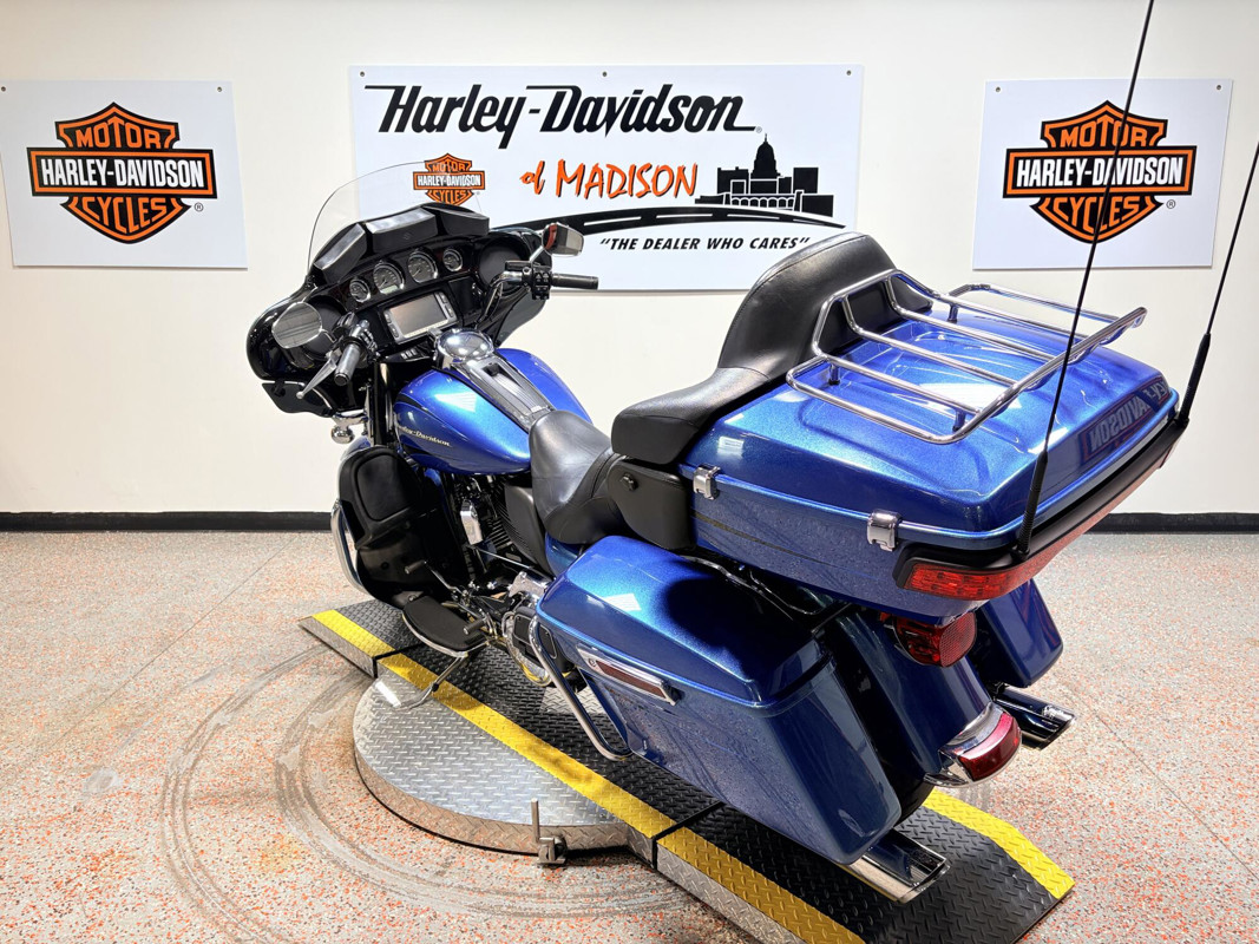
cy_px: 472
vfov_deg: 53.1
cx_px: 630
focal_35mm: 26
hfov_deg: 67.3
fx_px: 946
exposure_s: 1/120
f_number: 1.6
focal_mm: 5.96
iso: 50
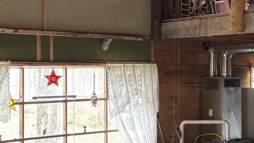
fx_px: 471
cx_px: 249
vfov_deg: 17.2
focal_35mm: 70
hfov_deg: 28.4
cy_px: 67
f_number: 1.6
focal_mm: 5.96
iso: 320
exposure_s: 1/60
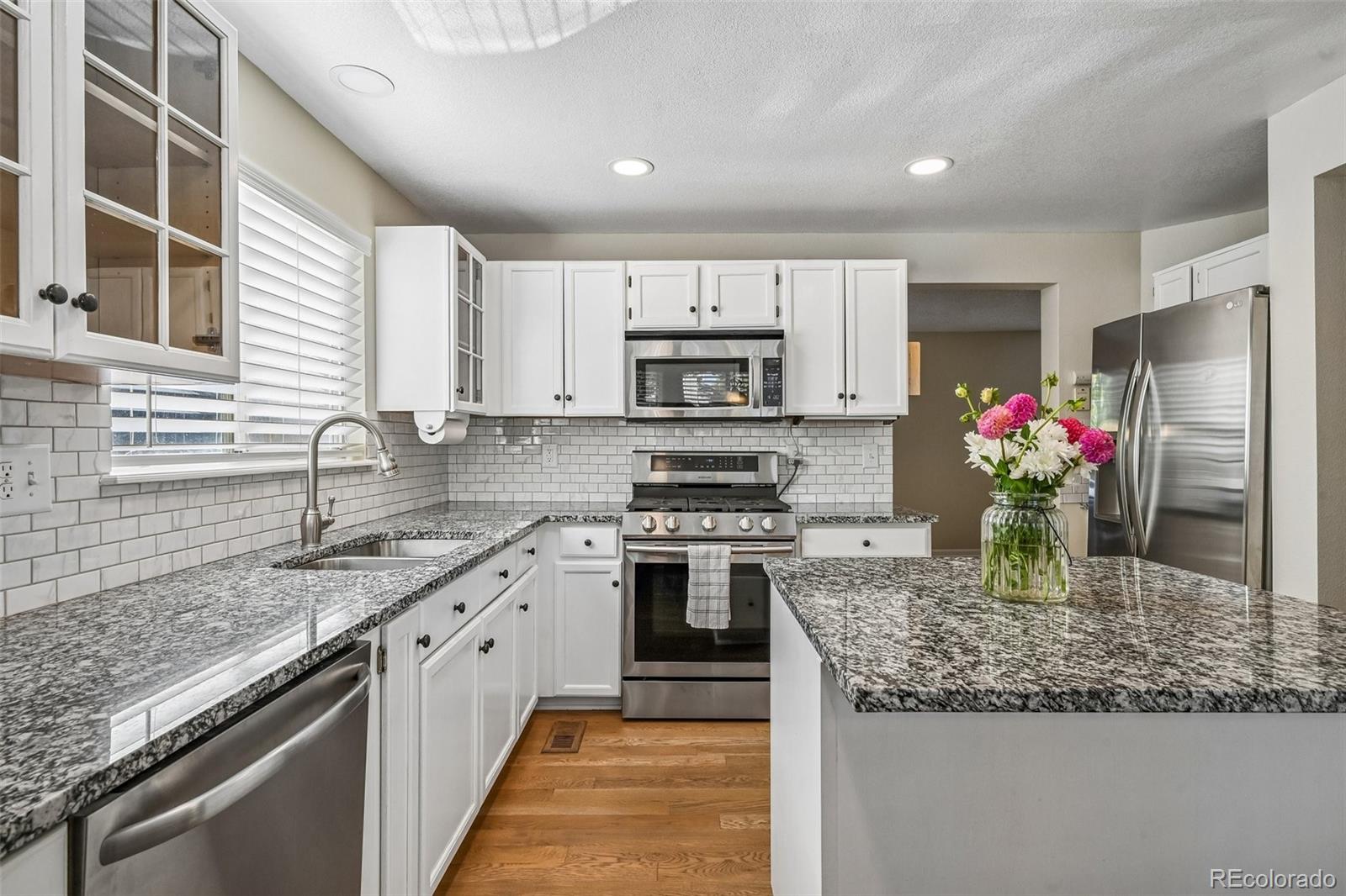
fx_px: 654
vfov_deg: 68.9
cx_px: 673
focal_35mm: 18
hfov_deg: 91.6
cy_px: 448
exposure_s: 1/100
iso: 400
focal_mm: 17.5
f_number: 10
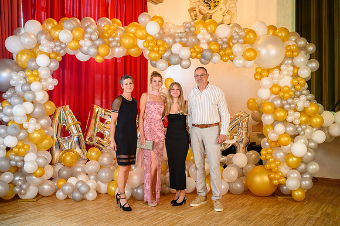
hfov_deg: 54.5
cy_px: 113
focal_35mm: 35
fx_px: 330
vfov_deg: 37.8
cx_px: 170
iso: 1250
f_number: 3.5
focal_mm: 35
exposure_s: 1/100
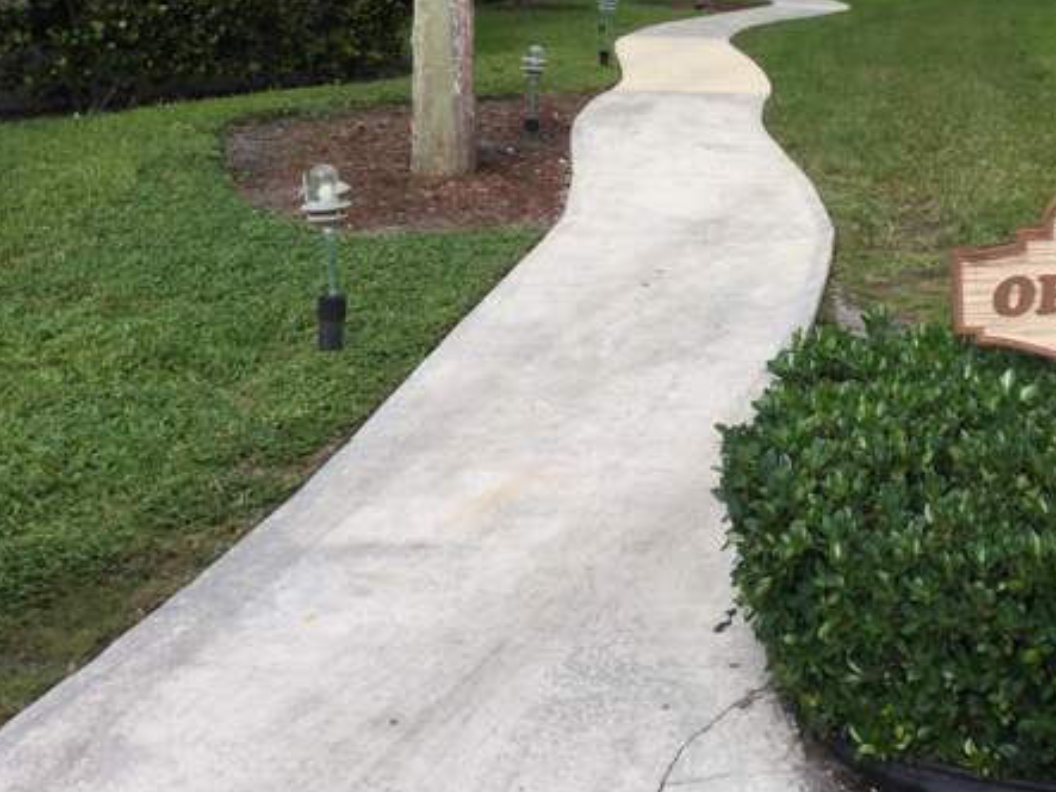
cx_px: 825
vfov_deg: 25.5
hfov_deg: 33.5
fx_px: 1708
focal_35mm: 56
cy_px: 122
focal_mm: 3.3
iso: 25
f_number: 2.4
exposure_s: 1/242
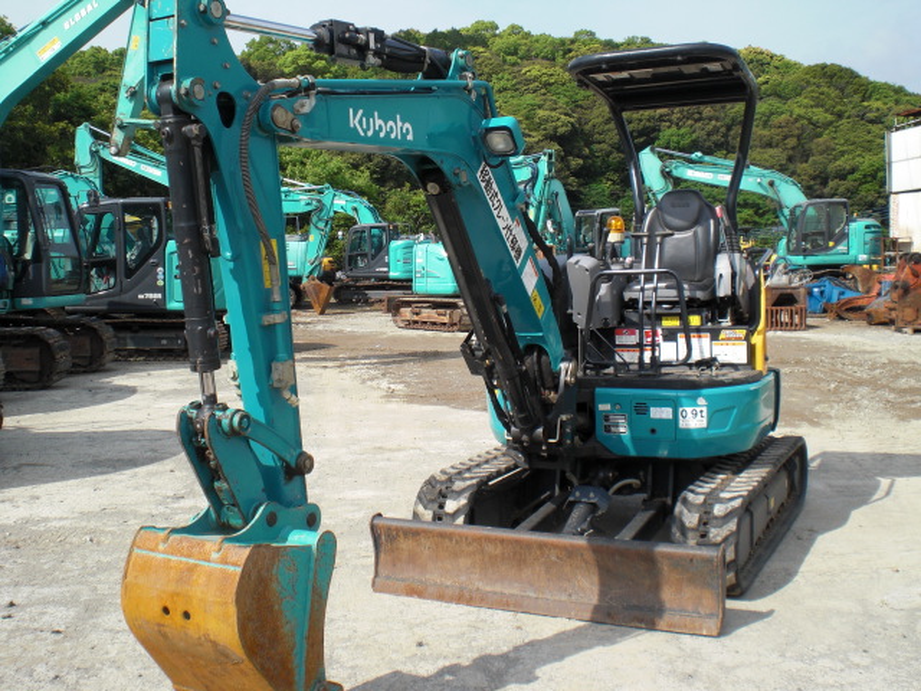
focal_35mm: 38
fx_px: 1011
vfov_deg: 37.7
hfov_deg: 49.0
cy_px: 346
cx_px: 460
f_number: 5.6
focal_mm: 6.3
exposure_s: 1/320
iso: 64
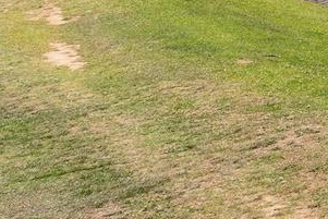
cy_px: -137
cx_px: 973
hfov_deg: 11.7
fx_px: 848
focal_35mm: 93
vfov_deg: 13.6
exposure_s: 1/2500
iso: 400
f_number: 5.6
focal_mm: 14
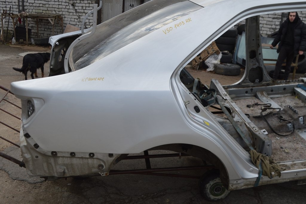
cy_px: 102
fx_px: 318
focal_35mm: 38
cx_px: 153
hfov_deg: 51.3
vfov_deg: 35.4
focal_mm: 25
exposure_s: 1/125
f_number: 5.6
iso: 100
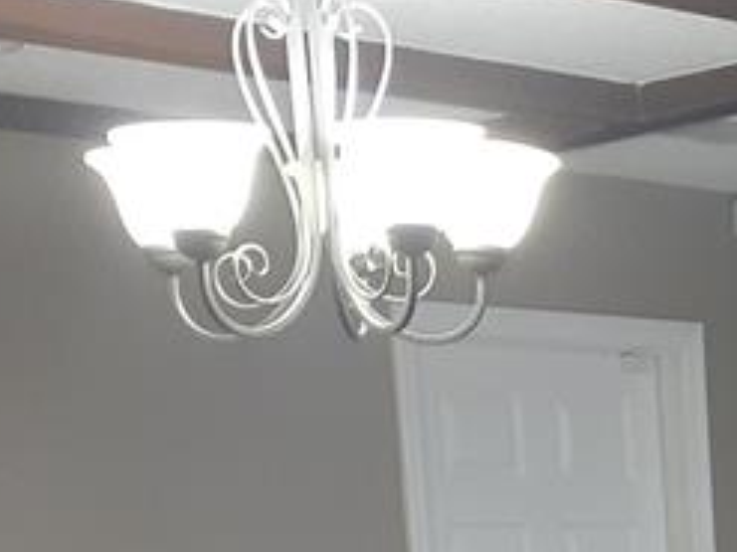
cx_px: 907
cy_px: 1131
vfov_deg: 11.7
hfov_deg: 16.8
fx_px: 2383
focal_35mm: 112
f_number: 1.9
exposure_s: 1/24
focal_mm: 3.6
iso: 400
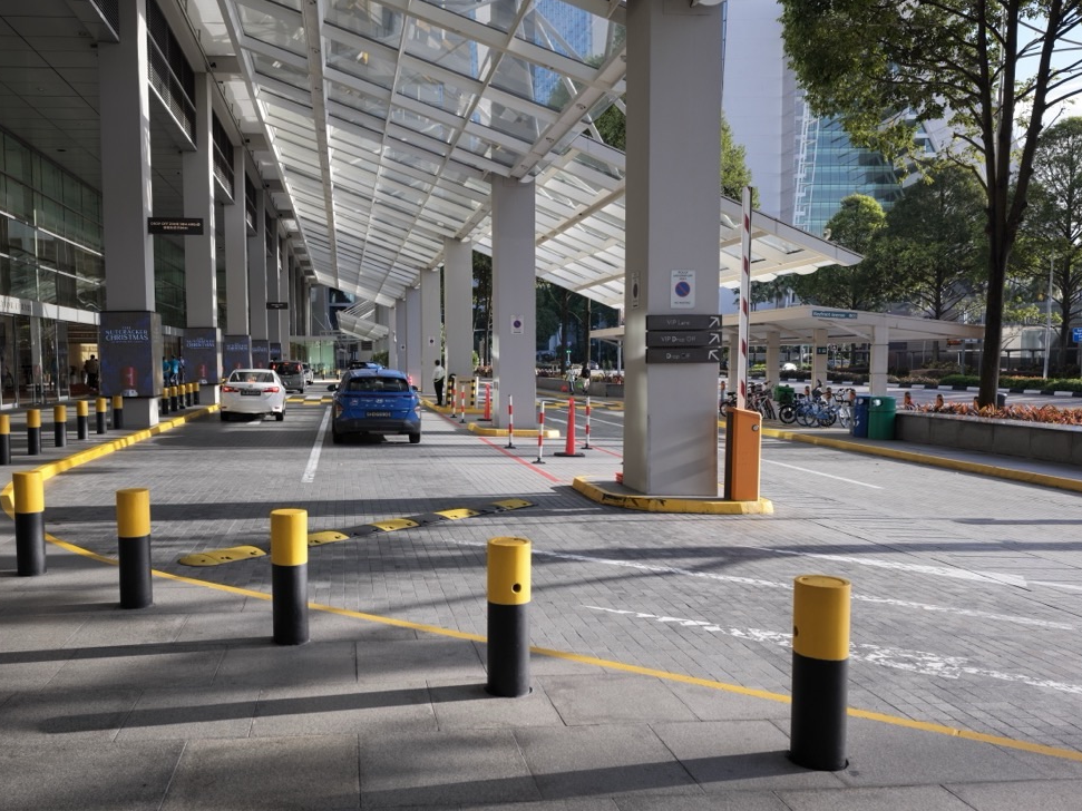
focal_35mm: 29
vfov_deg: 48.2
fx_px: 906
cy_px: 419
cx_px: 430
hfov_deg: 61.1
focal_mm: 28
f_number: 6.8
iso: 100
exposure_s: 1/80
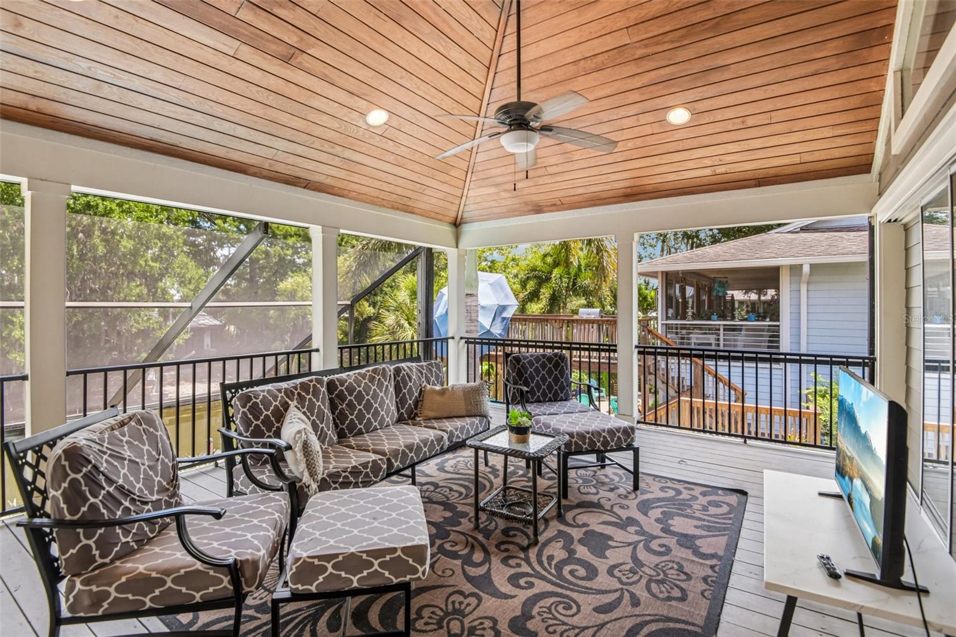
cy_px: 318
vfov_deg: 73.7
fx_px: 425
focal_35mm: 16
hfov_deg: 96.7
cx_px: 478
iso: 400
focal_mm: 16
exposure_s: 1/60
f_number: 8
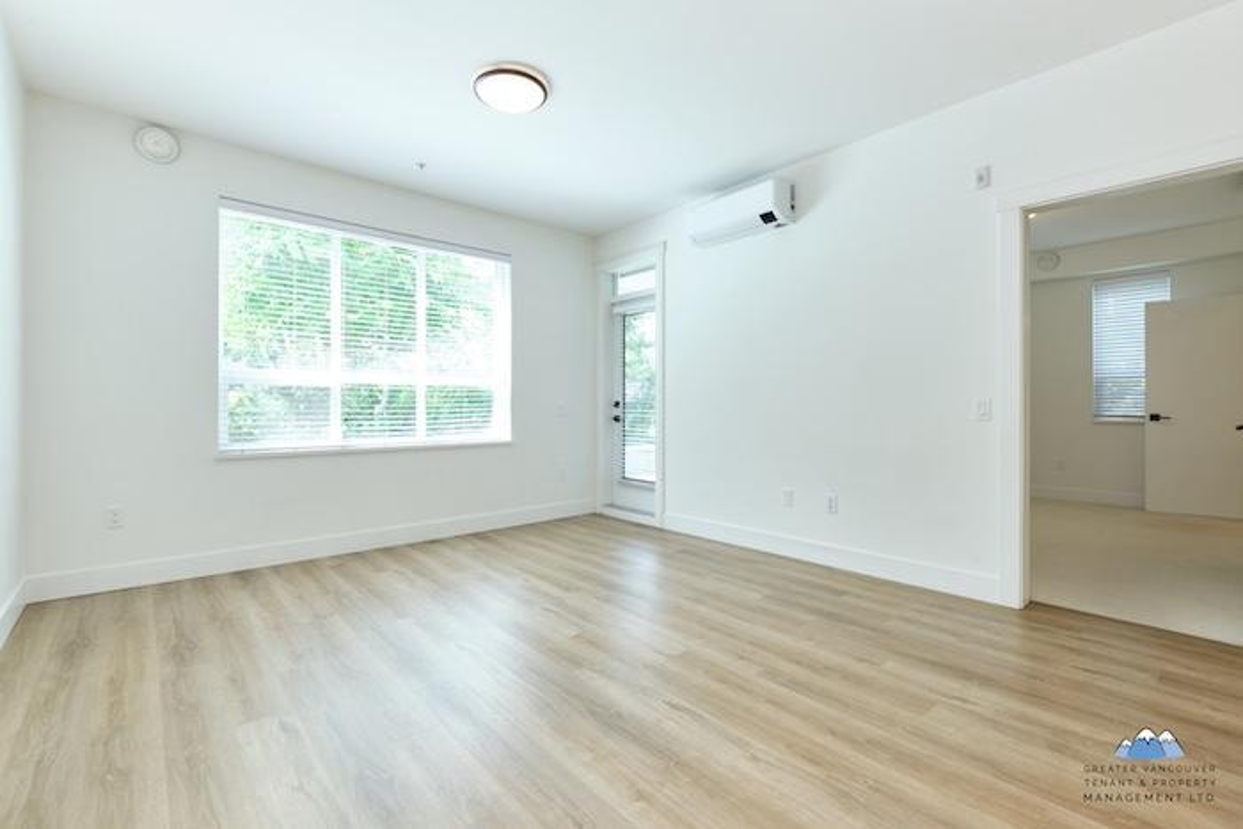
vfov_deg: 77.4
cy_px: 414
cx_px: 622
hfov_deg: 100.4
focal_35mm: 15
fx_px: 518
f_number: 8
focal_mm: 10
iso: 200
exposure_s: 1/8
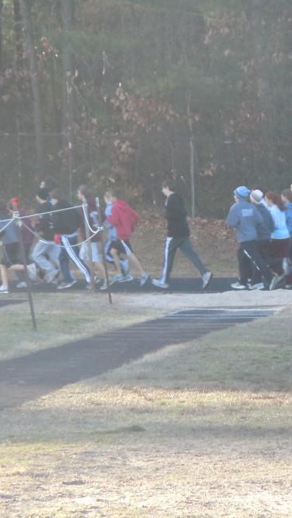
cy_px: 259
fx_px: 3937
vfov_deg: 7.5
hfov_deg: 4.2
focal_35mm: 286
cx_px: 231
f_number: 5.6
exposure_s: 1/125
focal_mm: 35
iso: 320
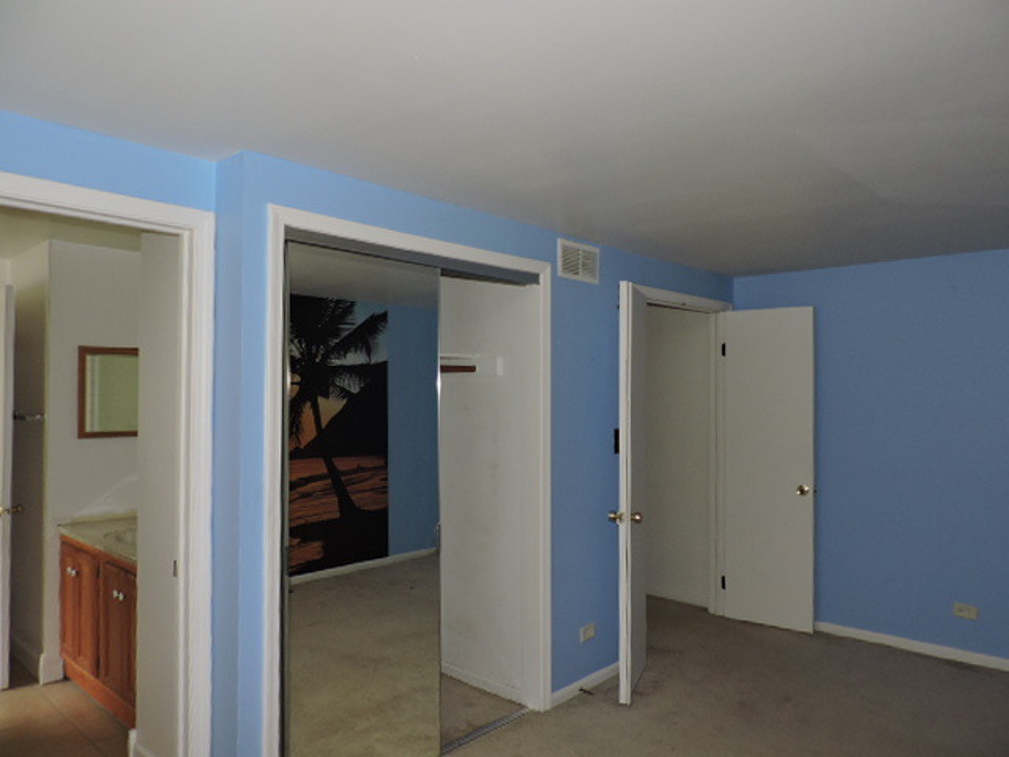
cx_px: 504
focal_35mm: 24
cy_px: 378
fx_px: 700
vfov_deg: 56.8
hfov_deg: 71.6
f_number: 3
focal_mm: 4.3
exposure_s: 1/30
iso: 200
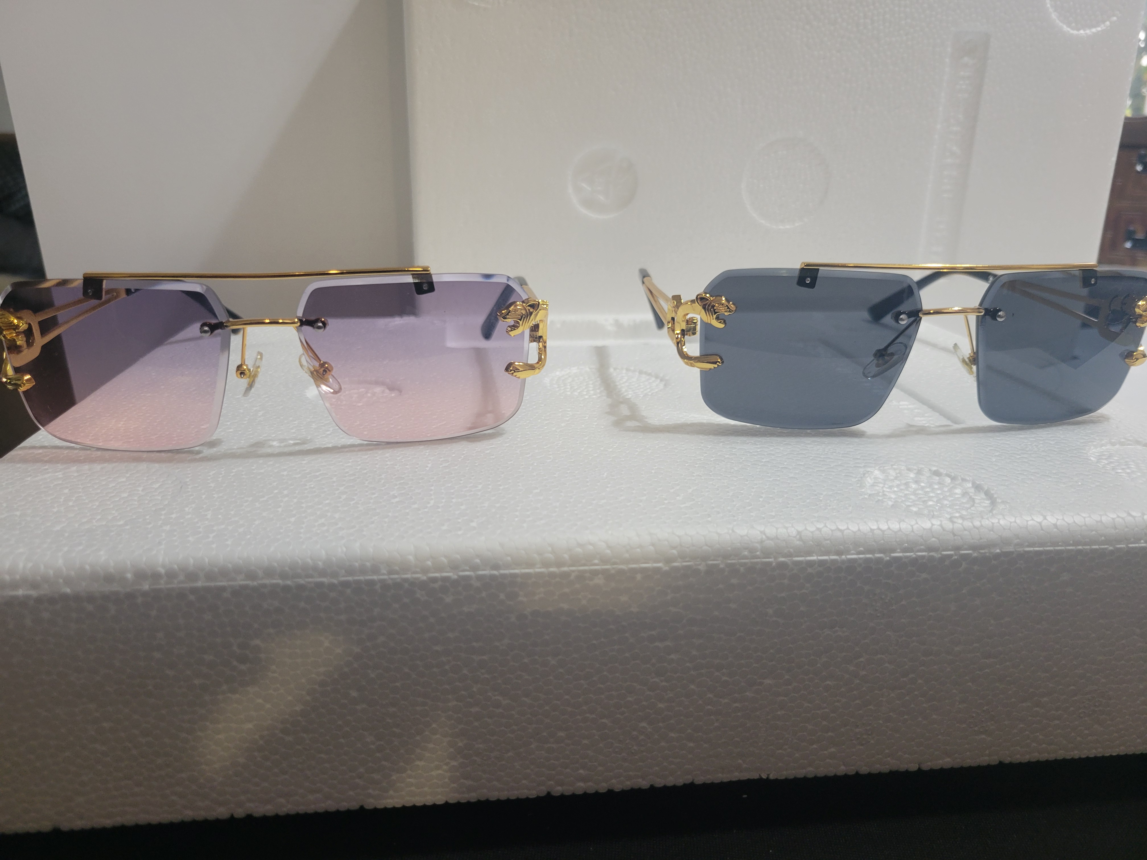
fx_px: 862
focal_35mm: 26
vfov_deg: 53.1
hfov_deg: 67.3
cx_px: 574
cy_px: 430
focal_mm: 5.4
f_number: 1.8
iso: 160
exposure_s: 1/40
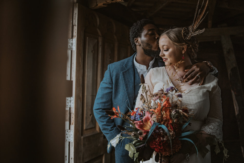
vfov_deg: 37.9
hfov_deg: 54.4
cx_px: 122
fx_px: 237
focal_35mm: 35
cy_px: 82
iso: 160
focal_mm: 35
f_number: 1.4
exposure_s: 1/2500
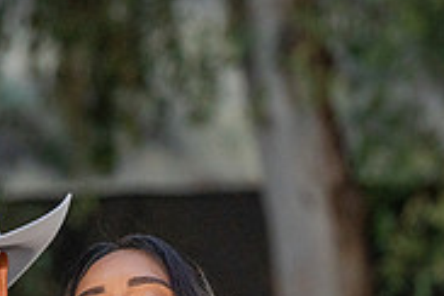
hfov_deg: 6.2
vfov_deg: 4.1
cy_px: 372
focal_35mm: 332
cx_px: 34
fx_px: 4094
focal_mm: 105
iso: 1600
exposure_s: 1/200
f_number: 4
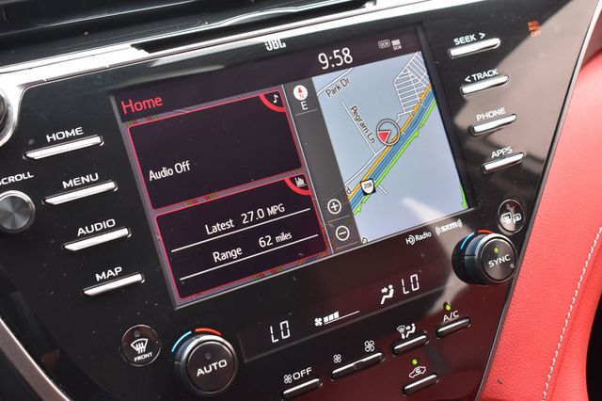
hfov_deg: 36.9
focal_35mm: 54
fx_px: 902
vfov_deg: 25.0
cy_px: 200
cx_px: 301
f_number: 7.1
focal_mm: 36
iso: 400
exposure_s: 1/30
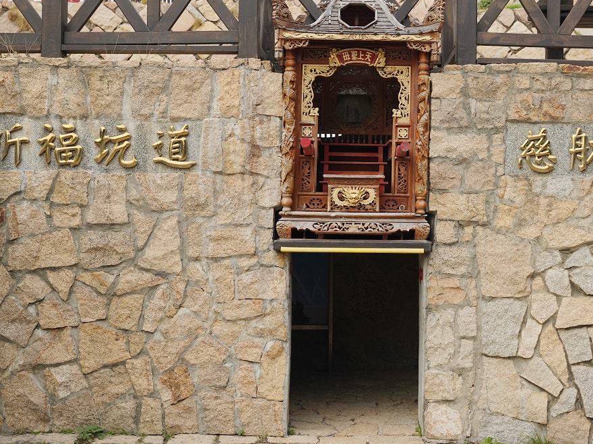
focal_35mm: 59
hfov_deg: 32.6
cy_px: 176
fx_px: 1011
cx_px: 362
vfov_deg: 24.8
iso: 100
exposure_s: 1/200
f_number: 4.5
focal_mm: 45
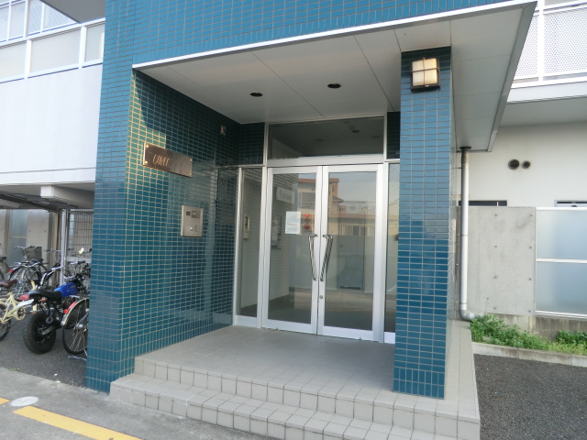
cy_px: 220
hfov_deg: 71.6
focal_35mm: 24
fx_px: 407
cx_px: 294
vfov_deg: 56.8
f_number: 3.2
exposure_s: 1/60
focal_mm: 4.3
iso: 80
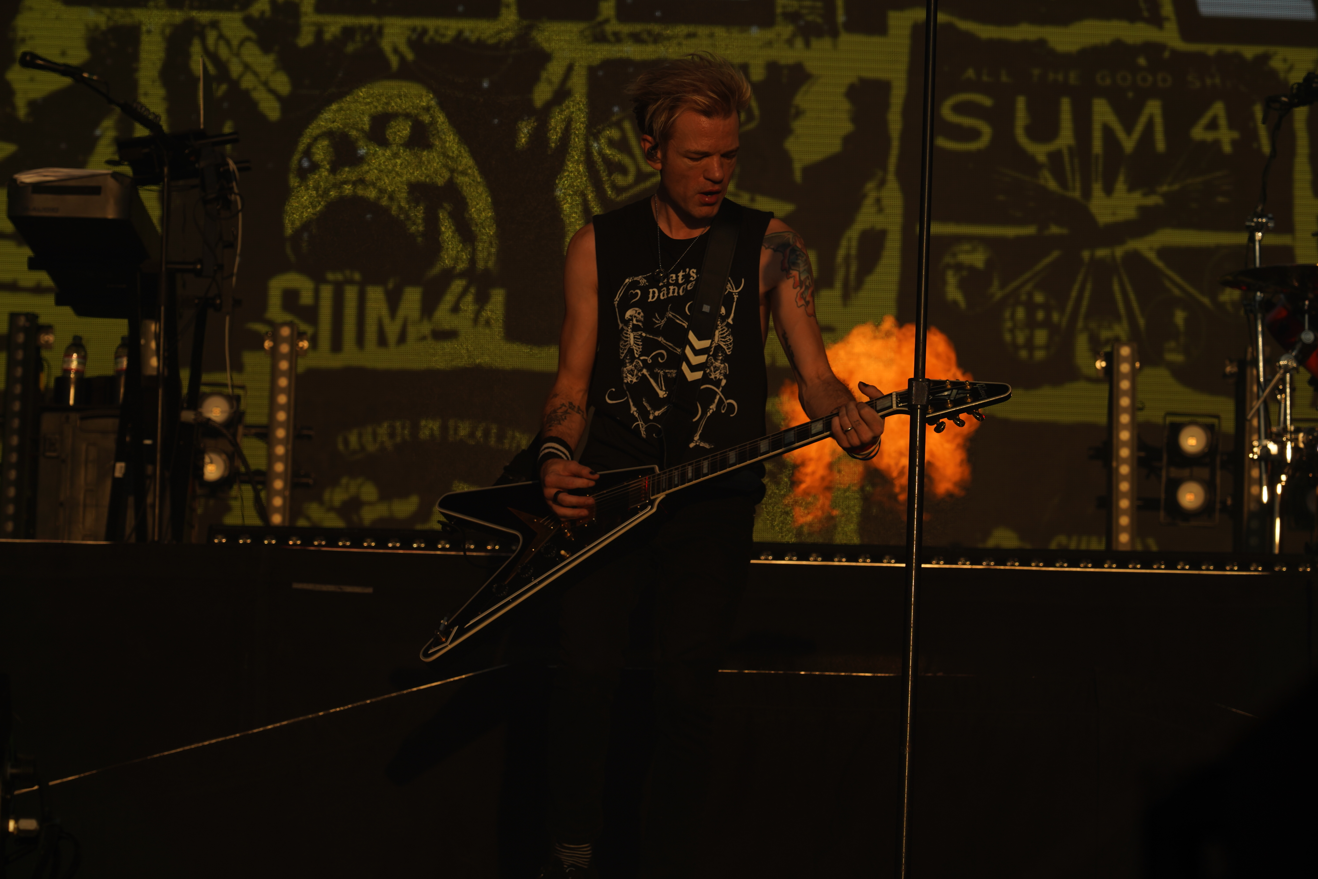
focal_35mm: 105
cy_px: 440
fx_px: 3844
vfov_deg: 13.0
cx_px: 659
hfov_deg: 19.5
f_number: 8
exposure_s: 1/640
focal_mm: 105
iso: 100
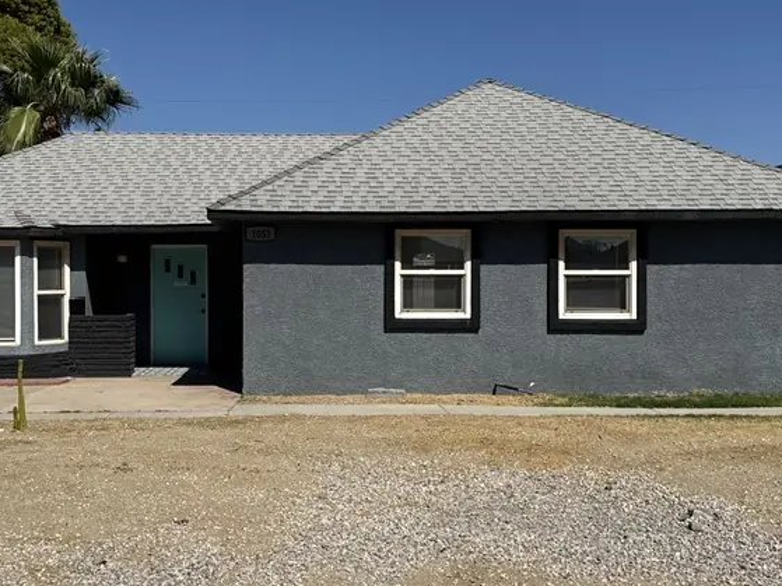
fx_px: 994
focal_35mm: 44
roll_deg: -0.2
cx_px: 312
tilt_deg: -1.1
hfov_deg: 42.7
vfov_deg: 32.9
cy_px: 285
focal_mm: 6.76
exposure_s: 1/10417
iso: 80
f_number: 1.78
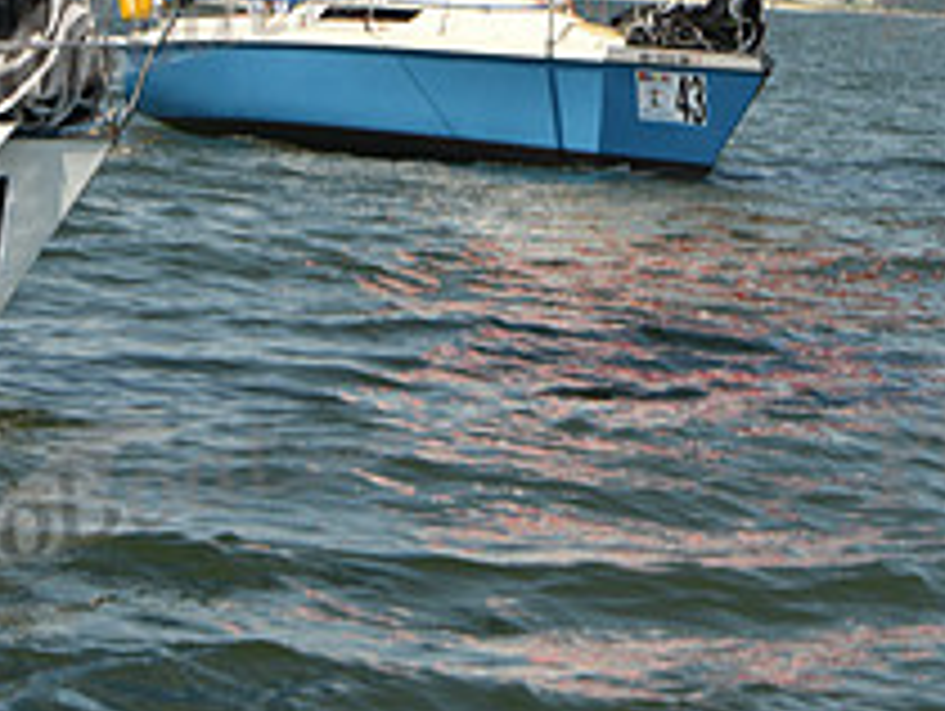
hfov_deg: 7.5
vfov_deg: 5.6
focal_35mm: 265
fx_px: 7243
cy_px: -243
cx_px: 637
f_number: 10
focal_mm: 100
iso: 320
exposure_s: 1/1250
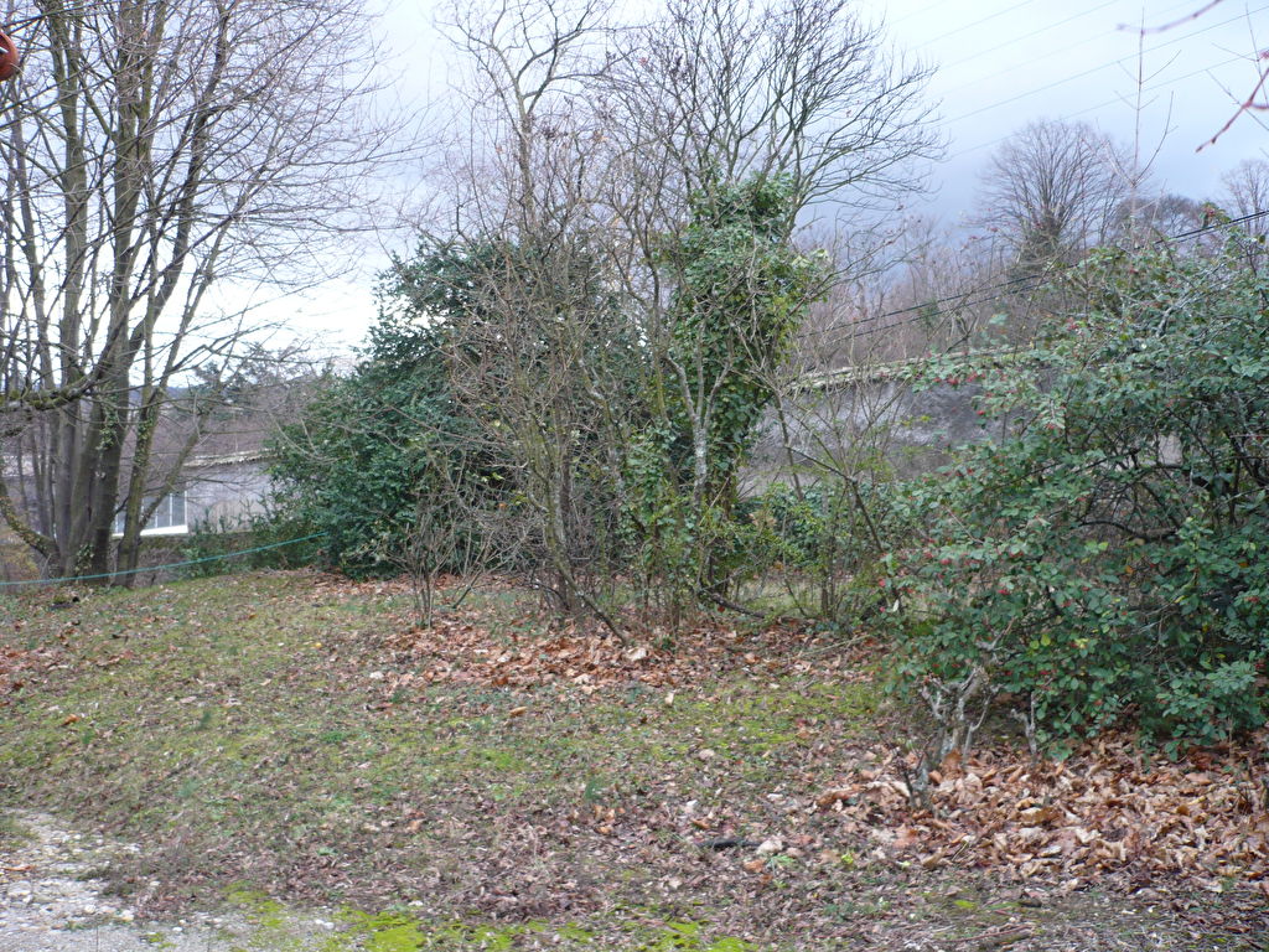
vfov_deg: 40.7
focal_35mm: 35
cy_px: 476
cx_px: 634
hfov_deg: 52.6
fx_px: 1283
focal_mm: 5.8
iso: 100
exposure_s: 1/30
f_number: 2.8
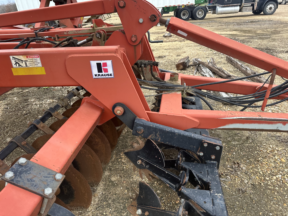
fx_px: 200
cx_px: 144
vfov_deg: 56.8
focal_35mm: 24
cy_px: 108
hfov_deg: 71.6
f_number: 1.78
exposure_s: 1/659
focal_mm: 6.86
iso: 80
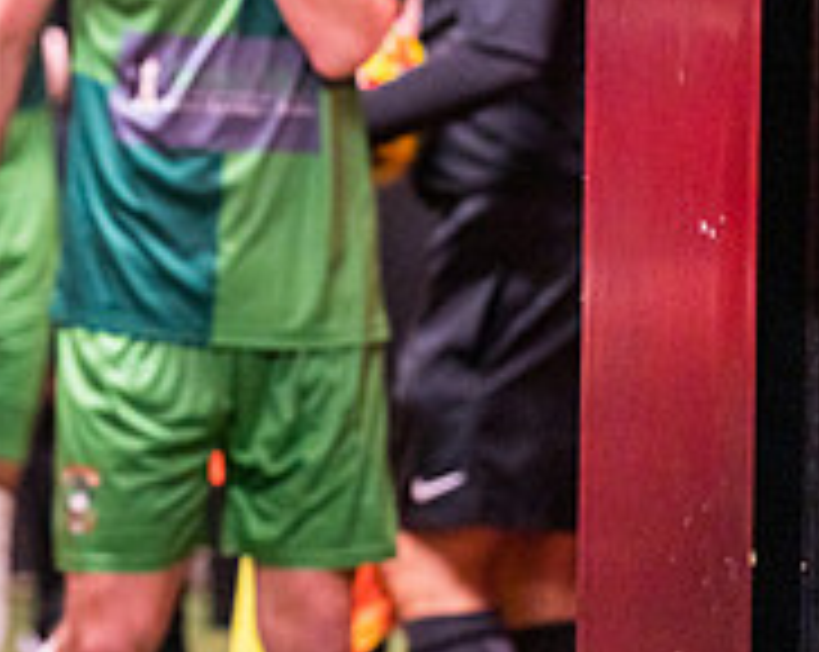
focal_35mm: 510
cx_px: -593
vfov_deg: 3.0
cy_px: 164
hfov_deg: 3.8
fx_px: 12342
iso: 4000
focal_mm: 135
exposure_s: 1/250
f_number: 2.8
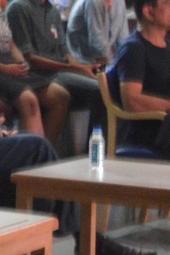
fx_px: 1572
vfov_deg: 9.2
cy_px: -34
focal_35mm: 222
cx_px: -306
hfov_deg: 5.8
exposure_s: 1/3
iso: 3200
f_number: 4.2
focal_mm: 31
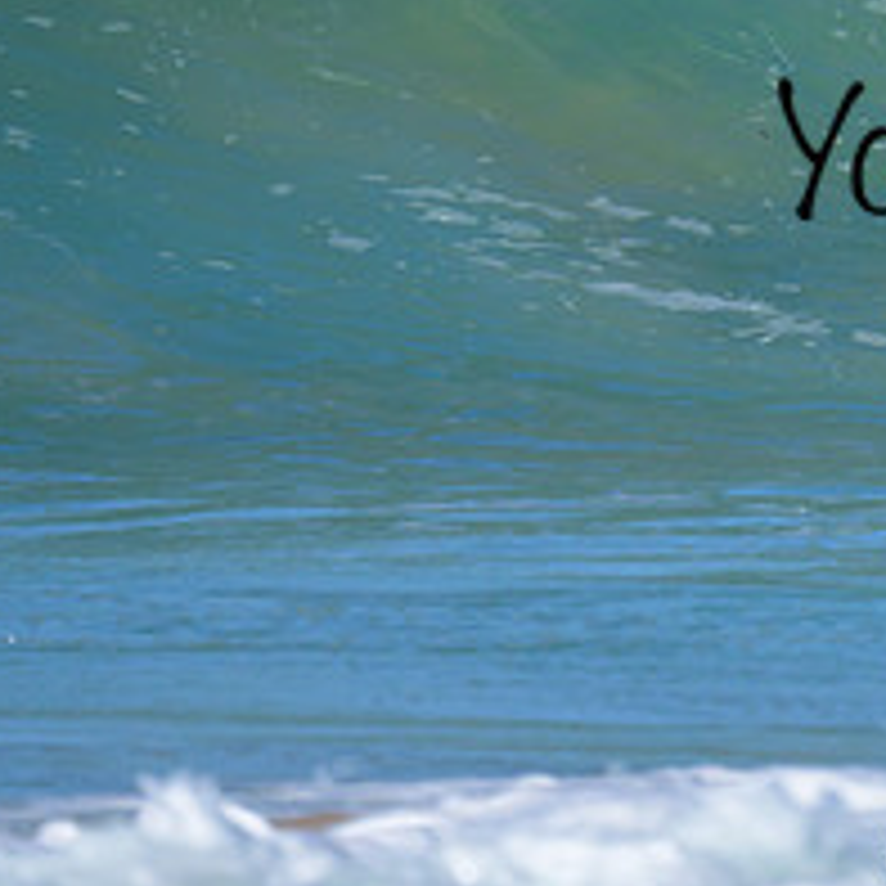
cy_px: 105
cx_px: 1128
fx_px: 64402
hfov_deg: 0.8
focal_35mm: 2224
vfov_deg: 0.8
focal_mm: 800
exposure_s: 1/2000
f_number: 6.3
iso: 320
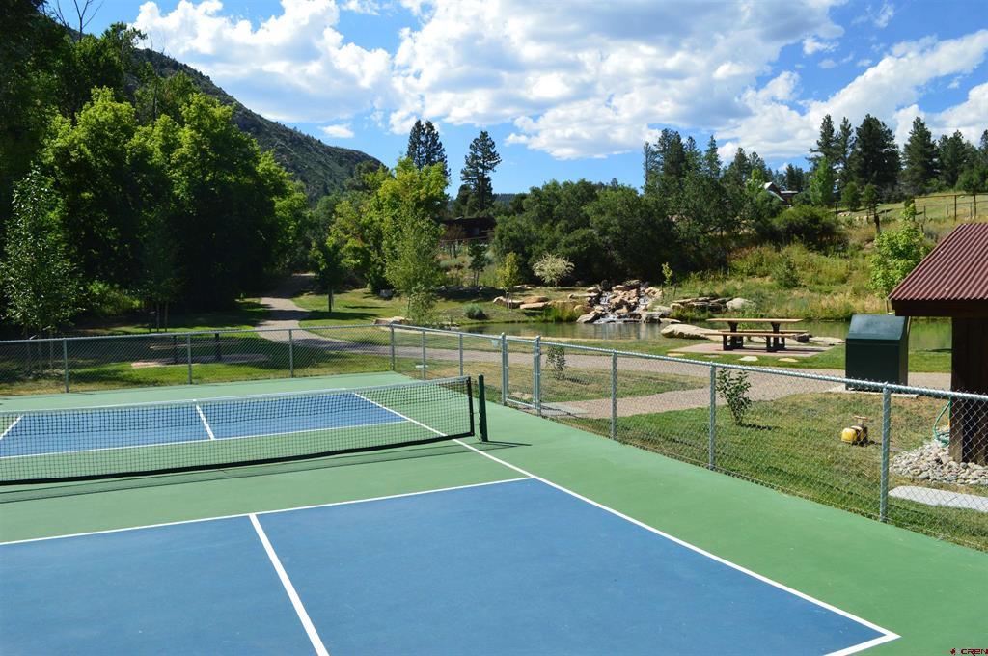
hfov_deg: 67.4
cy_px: 328
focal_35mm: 27
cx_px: 494
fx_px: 740
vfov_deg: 47.8
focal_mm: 18
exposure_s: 1/400
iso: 400
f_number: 11
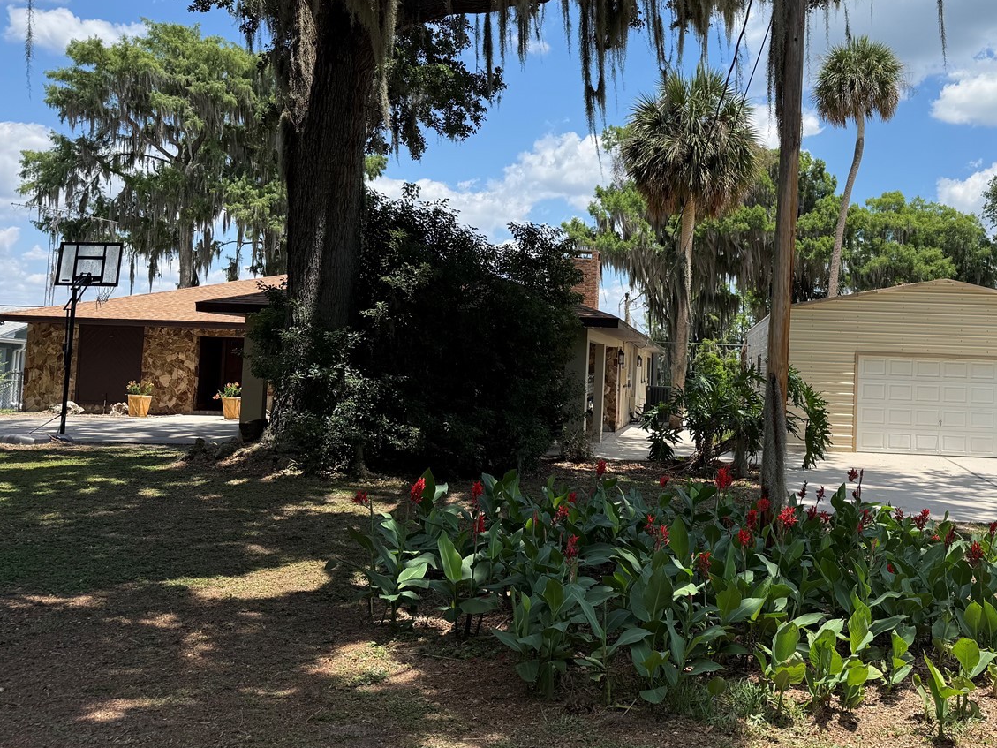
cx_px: 688
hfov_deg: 52.6
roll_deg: -2.1
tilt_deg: +2.7
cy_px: 315
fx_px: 979
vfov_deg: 41.7
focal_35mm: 34
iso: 80
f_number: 1.78
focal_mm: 6.76
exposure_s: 1/3425
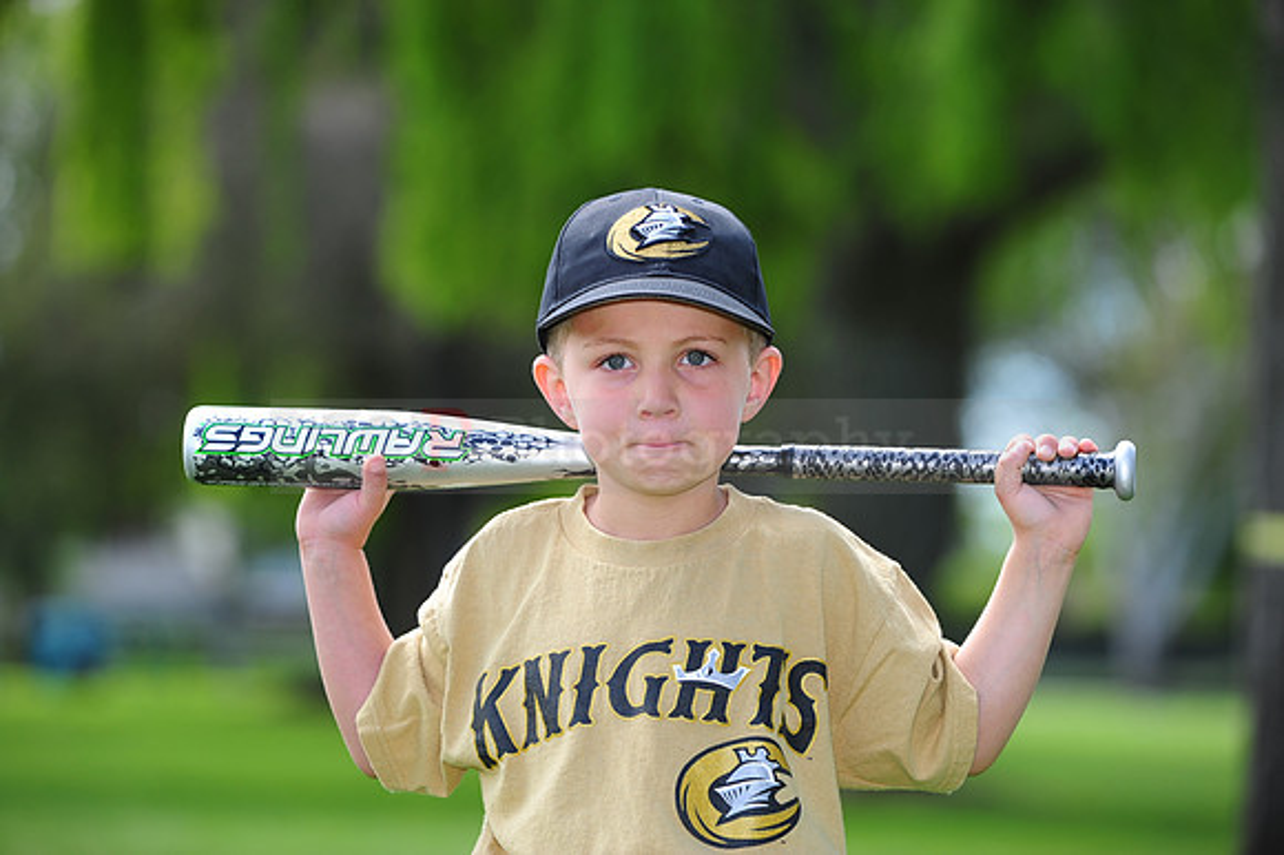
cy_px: 428
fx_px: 5525
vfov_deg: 8.8
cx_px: 642
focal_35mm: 155
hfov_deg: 13.3
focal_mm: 155
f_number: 4.5
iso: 200
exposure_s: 1/400
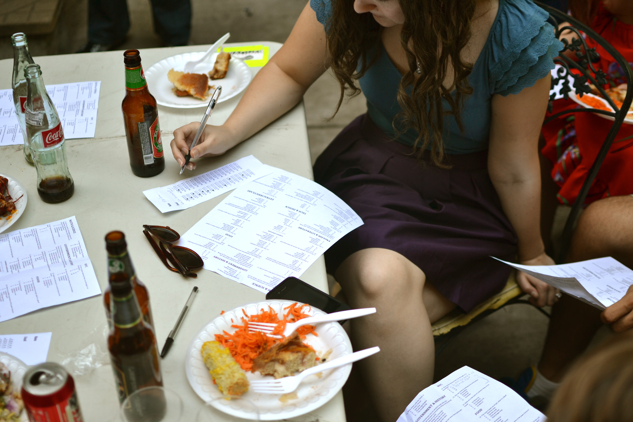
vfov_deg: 25.8
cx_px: 316
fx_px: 923
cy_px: 211
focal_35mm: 52
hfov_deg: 37.9
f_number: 2
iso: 100
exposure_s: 1/200
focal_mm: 35
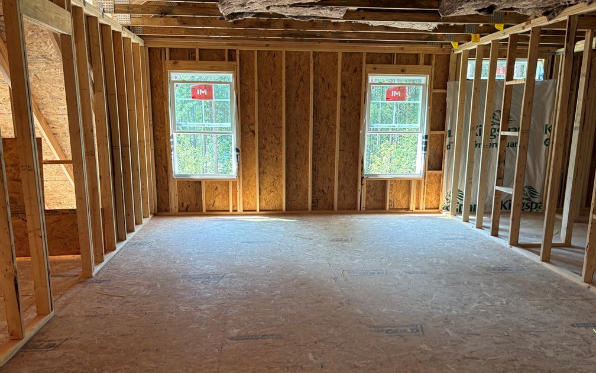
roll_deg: +1.3
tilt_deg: -10.0
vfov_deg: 44.5
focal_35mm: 28
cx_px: 299
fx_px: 455
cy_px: 207
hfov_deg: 66.5
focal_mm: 5.96
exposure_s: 1/122
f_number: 1.6
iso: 80
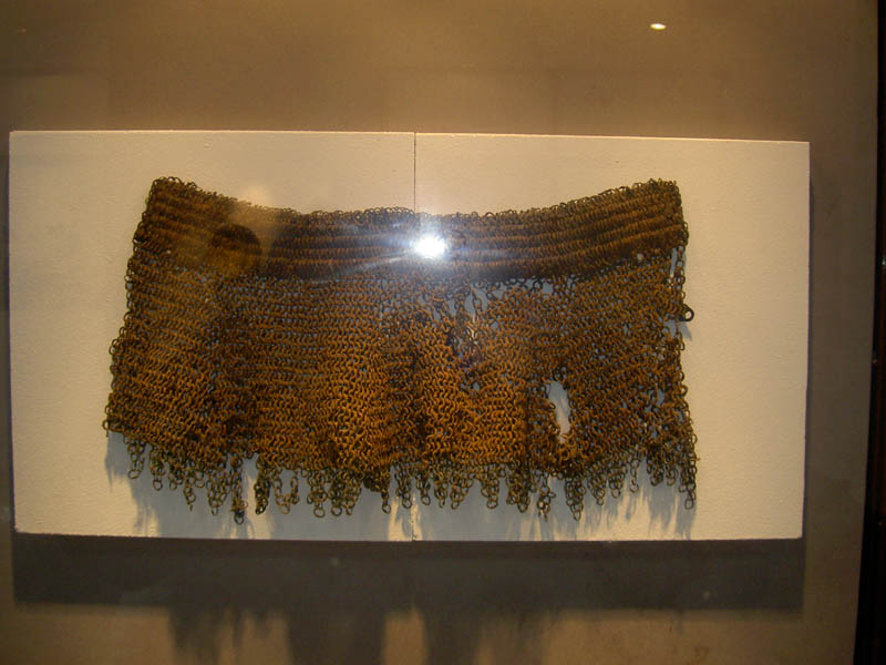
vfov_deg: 36.8
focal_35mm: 39
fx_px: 998
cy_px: 332
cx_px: 443
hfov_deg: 47.9
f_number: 2.8
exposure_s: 1/60
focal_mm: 8
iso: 100
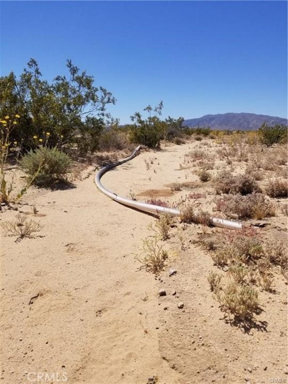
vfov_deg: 67.3
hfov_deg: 53.1
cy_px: 192
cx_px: 144
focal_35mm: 26
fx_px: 288
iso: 50
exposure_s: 1/4752
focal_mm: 4.25
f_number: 1.7
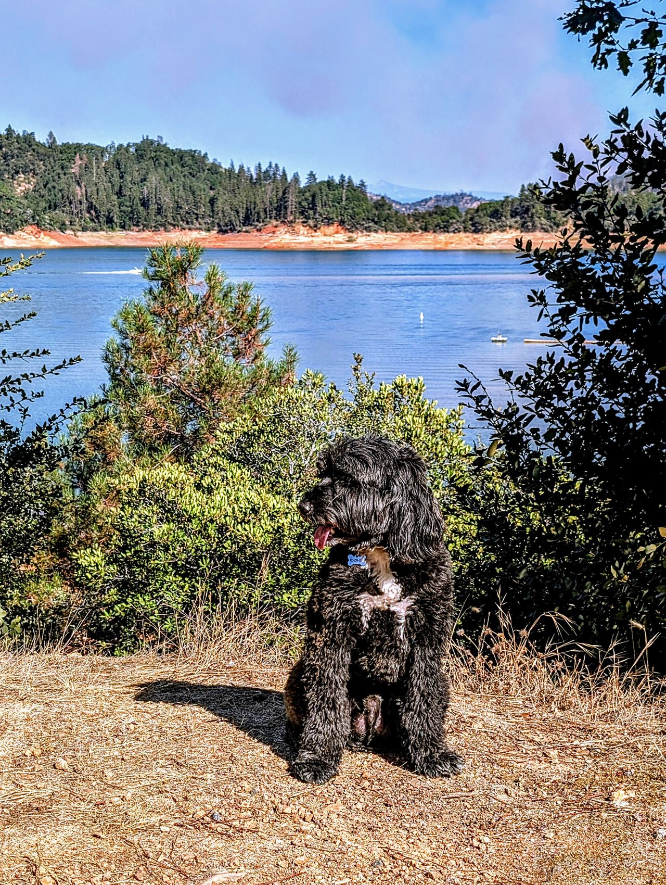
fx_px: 1254
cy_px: 442
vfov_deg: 38.9
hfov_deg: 29.7
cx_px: 333
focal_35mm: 49
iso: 20
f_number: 1.68
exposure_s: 1/824
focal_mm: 6.9
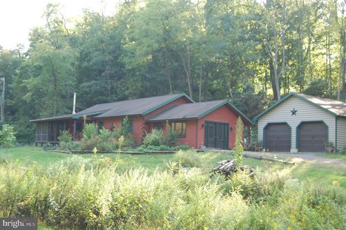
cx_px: 173
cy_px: 115
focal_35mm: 46
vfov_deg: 28.9
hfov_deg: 42.3
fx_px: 447
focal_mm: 31
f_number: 5
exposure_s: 1/100
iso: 400
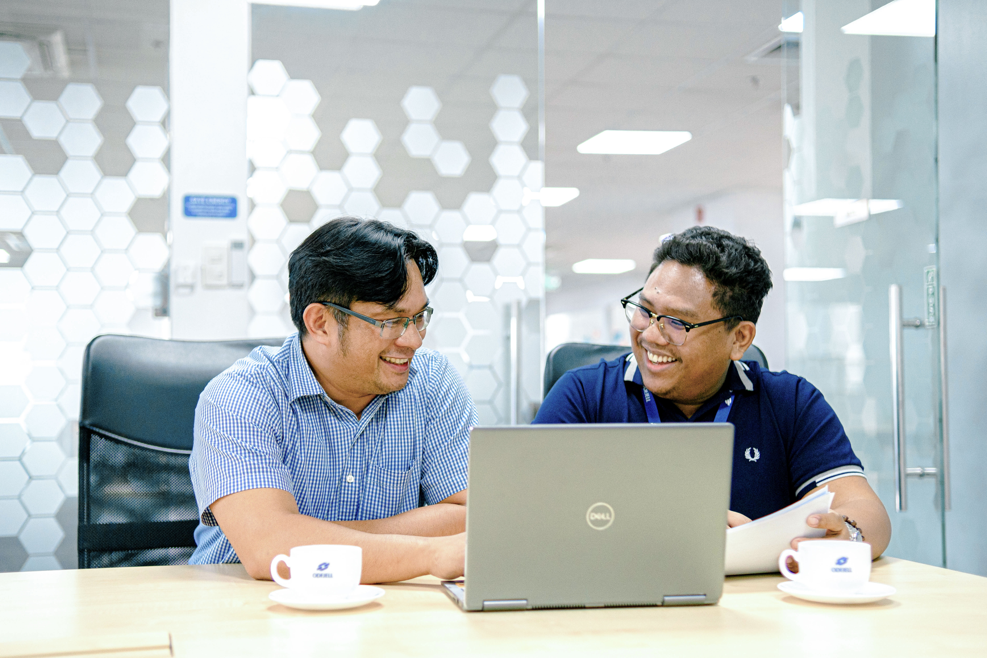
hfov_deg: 39.6
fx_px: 1371
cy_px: 329
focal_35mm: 50
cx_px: 494
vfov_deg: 27.0
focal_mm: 33
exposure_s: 1/250
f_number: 1.6
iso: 1600
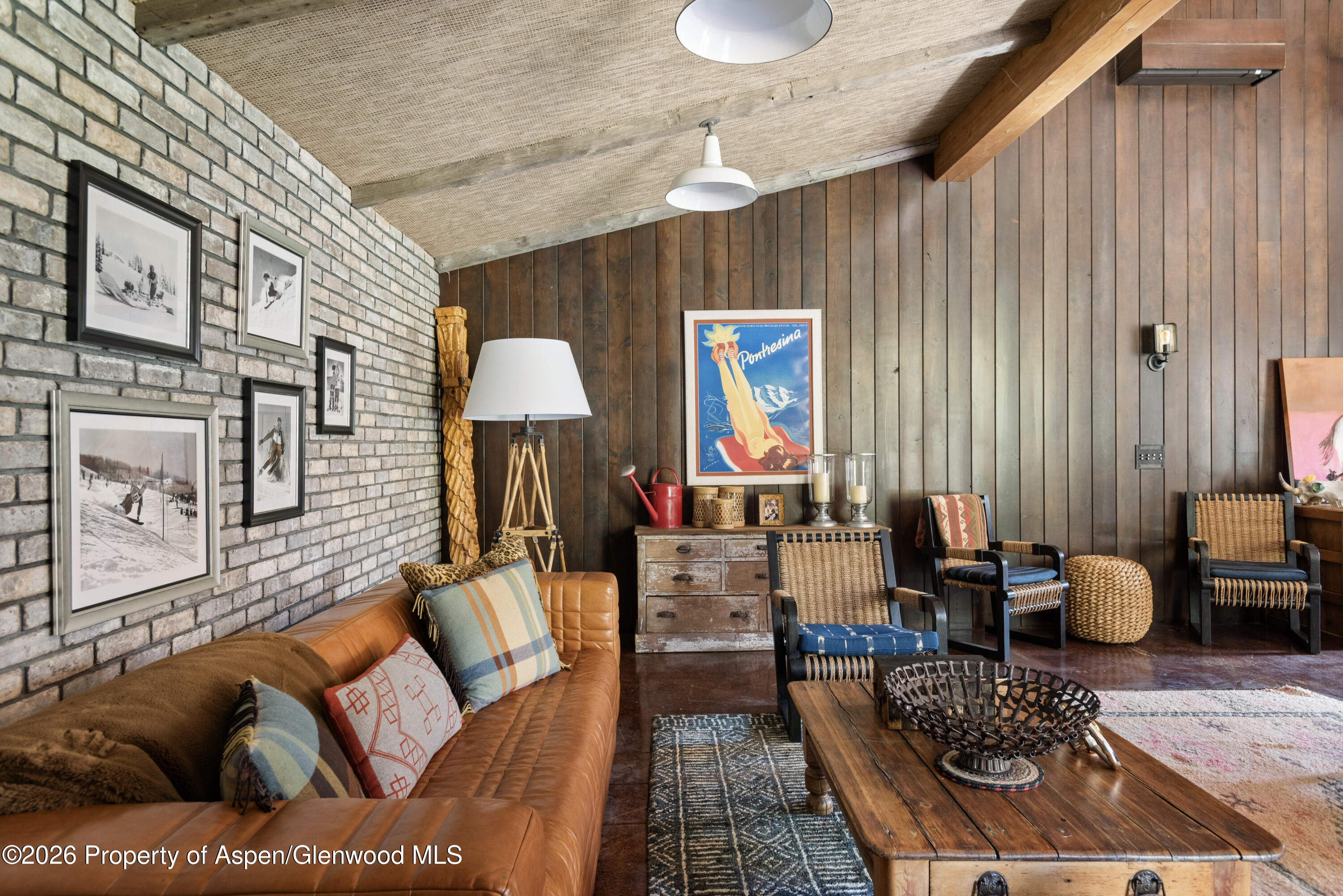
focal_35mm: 22
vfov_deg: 57.3
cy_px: 448
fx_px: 821
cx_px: 672
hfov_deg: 78.6
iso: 800
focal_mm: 22
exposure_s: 1/1.67
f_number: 7.1
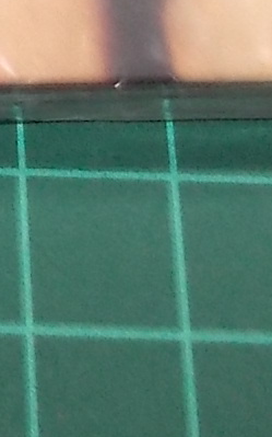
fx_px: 2078
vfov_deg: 10.8
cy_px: -484
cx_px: -358
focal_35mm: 175
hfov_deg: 7.1
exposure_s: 1/30
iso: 200
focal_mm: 4.1
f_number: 3.3
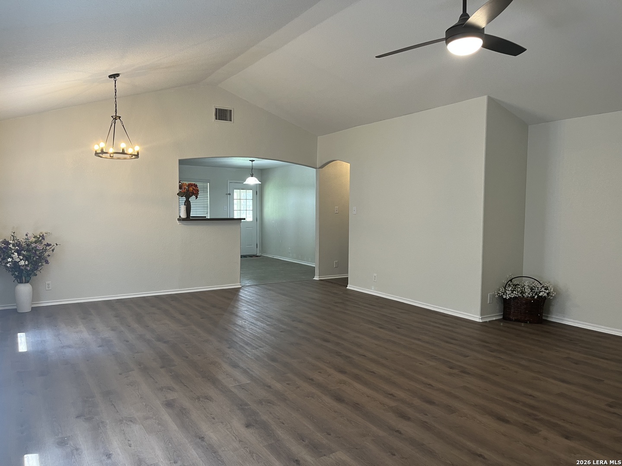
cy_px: 233
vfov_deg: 53.1
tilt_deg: -4.0
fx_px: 467
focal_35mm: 26
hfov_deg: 67.3
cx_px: 311
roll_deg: -0.4
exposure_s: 1/60
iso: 80
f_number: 1.6
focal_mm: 5.1
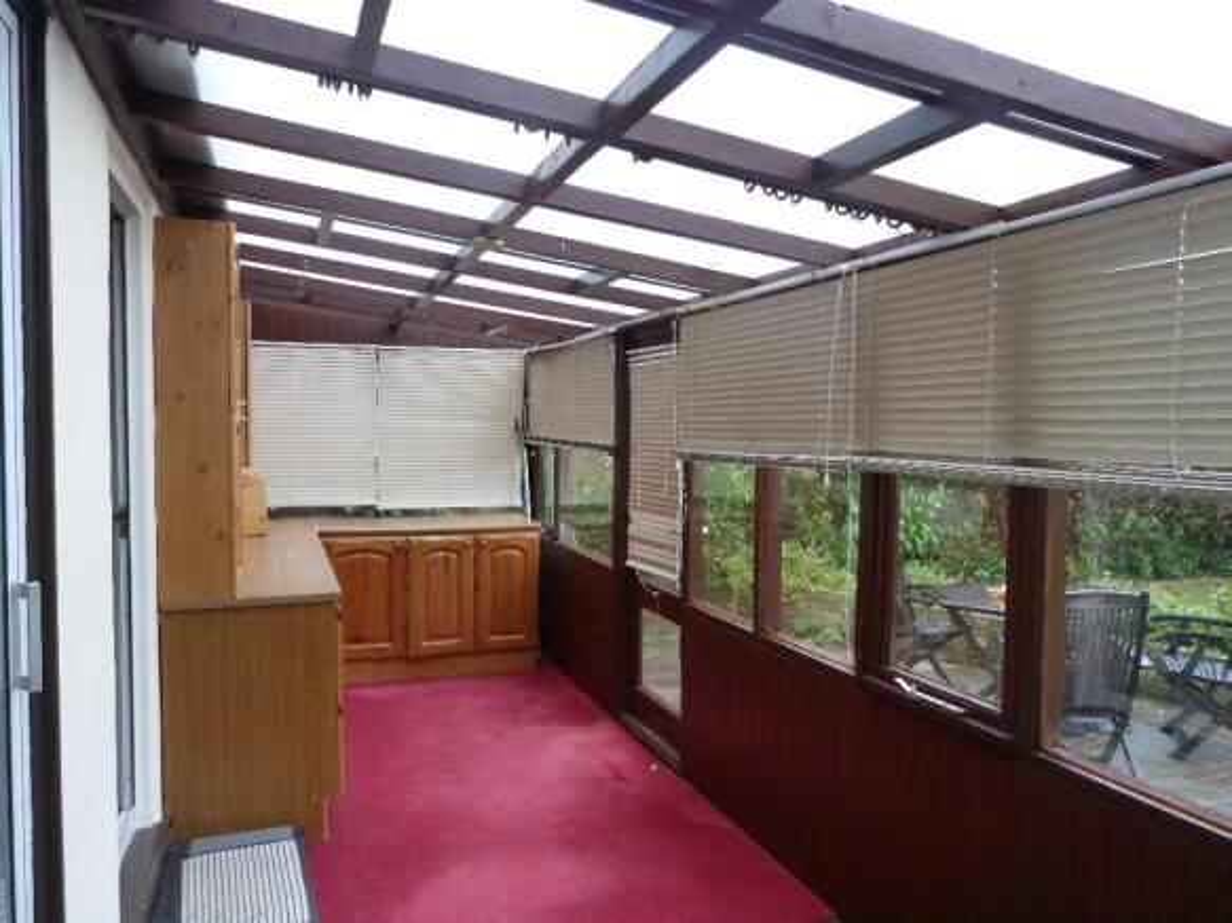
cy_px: 462
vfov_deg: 54.9
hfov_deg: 69.4
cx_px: 616
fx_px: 890
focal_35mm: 25
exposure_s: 1/60
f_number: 2.8
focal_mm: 4.5
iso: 250
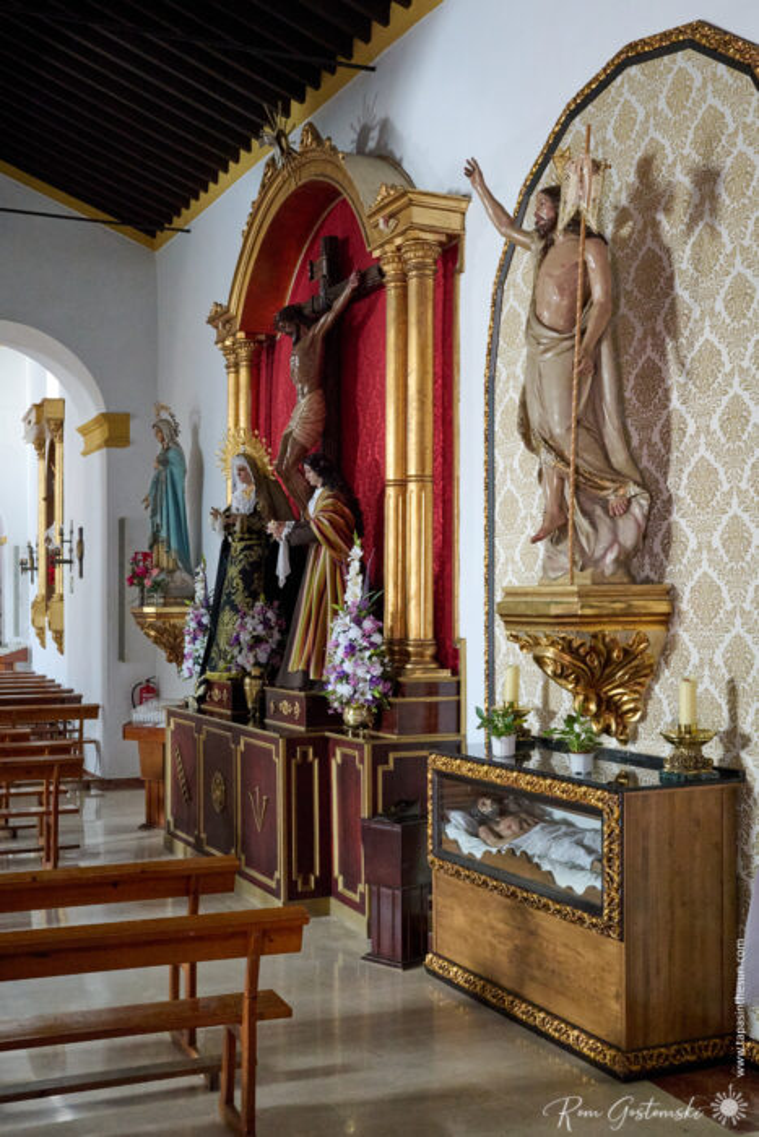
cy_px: 568
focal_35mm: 40
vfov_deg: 48.4
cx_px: 380
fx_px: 1264
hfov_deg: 33.4
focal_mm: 40
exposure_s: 1/30
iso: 3200
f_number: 11
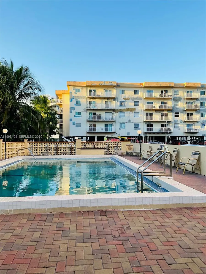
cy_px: 137
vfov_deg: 61.7
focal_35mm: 29
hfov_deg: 48.2
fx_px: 230
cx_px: 103
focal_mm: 3
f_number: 1.8
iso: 16
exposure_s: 1/362
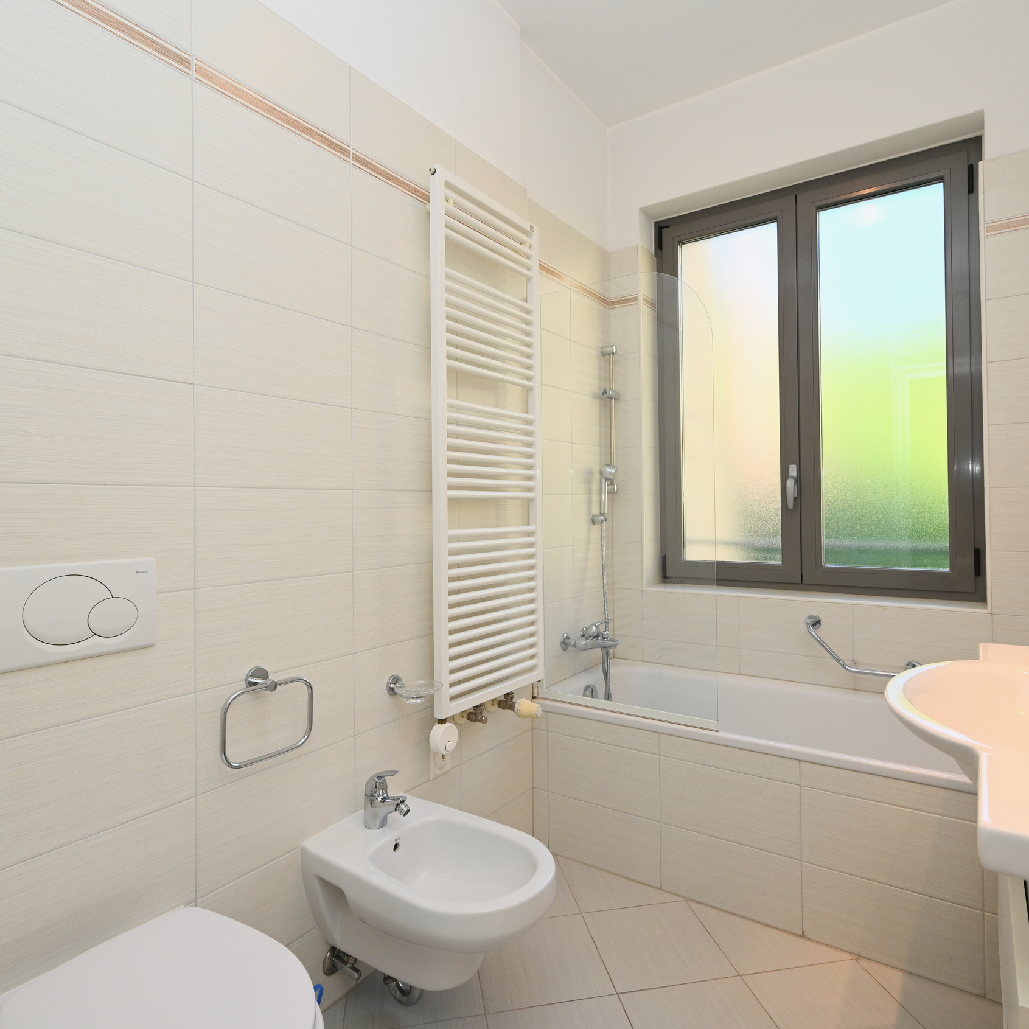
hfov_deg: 80.7
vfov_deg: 80.7
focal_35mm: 18
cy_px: 518
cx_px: 523
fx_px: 605
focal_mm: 14
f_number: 5.6
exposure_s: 1/125
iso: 200
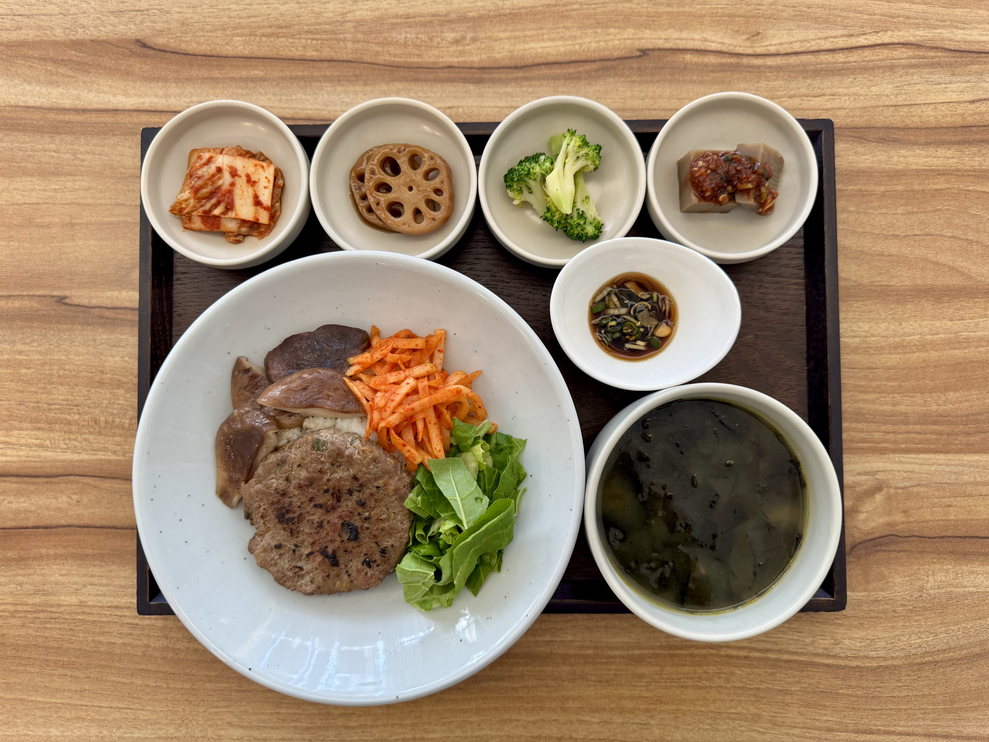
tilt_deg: -87.2
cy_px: 371
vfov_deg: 56.8
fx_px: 686
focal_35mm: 24
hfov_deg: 71.6
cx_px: 494
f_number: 1.78
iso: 125
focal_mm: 6.76
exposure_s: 1/120
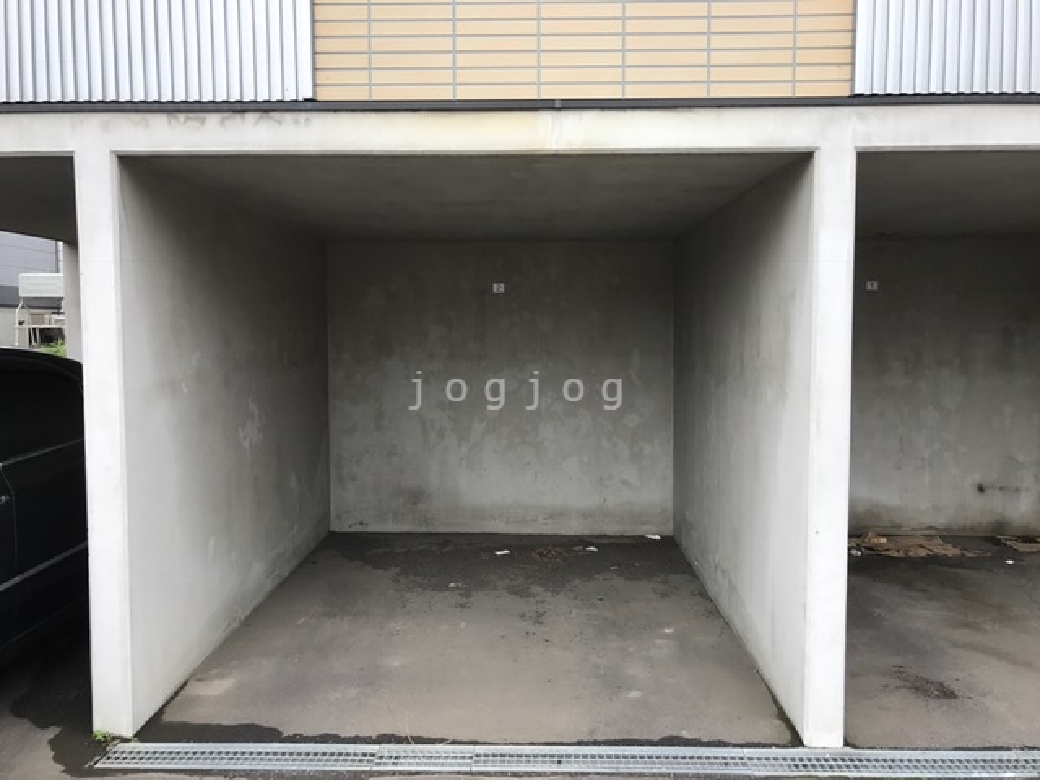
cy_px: 390
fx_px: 841
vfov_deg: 49.7
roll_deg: -0.1
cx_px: 520
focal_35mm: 28
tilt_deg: -2.3
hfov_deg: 63.4
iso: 20
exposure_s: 1/291
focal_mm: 3.99
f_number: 1.8
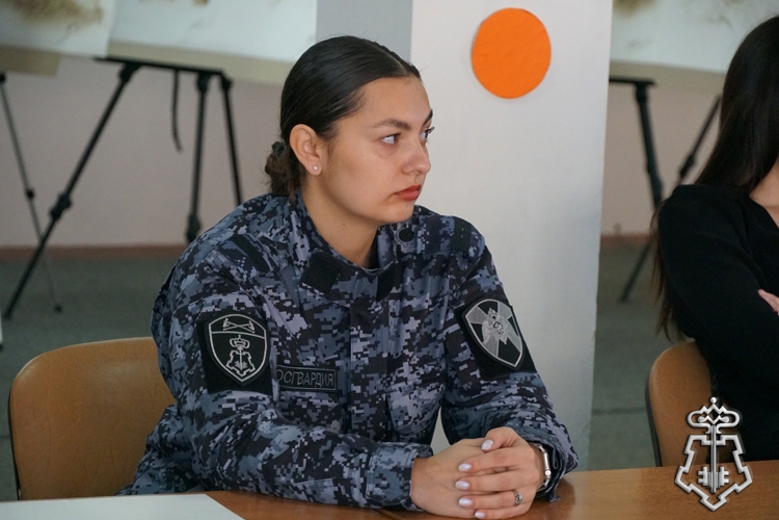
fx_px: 2856
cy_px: 260
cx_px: 390
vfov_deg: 10.4
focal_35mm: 132
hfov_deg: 15.5
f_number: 5.6
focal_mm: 88
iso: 6400
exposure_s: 1/160
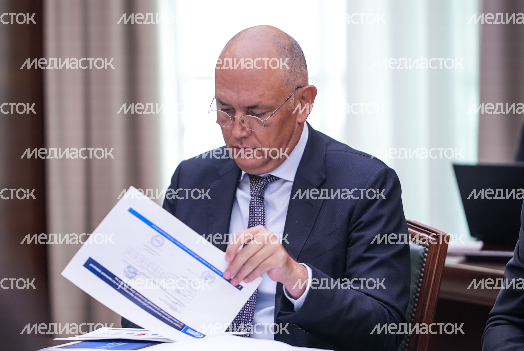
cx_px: 262
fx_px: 2913
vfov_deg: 6.9
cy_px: 176
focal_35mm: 200
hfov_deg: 10.3
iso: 800
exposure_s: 1/125
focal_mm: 200
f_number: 2.8
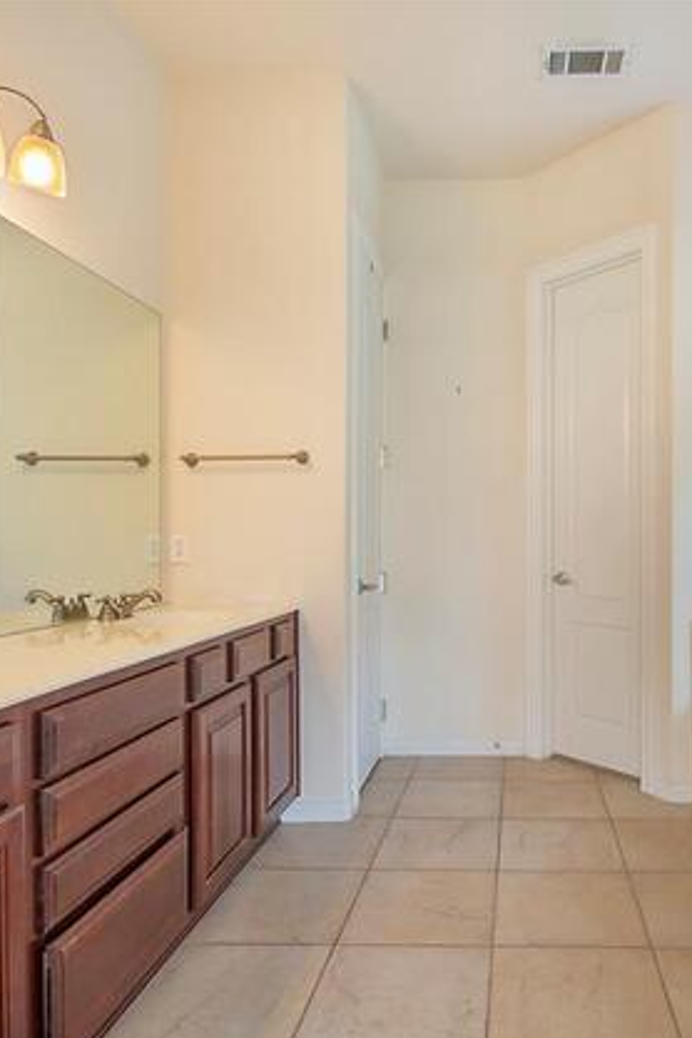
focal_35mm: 23
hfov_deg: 53.1
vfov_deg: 76.1
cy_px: 528
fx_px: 663
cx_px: 503
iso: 100
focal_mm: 10
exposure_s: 1/8
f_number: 8
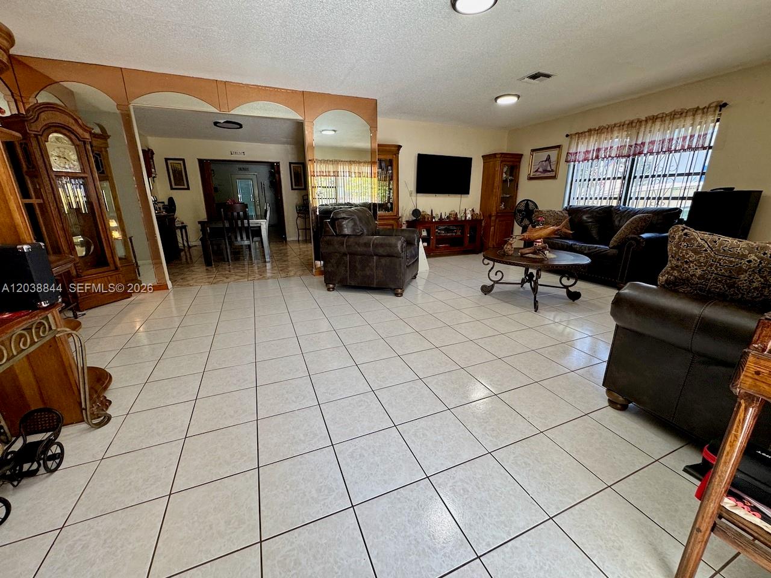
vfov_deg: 85.7
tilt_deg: -15.2
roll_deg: +0.4
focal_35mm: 14
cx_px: 386
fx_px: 312
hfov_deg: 102.1
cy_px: 289
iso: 200
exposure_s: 1/120
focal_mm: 2.22
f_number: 2.2
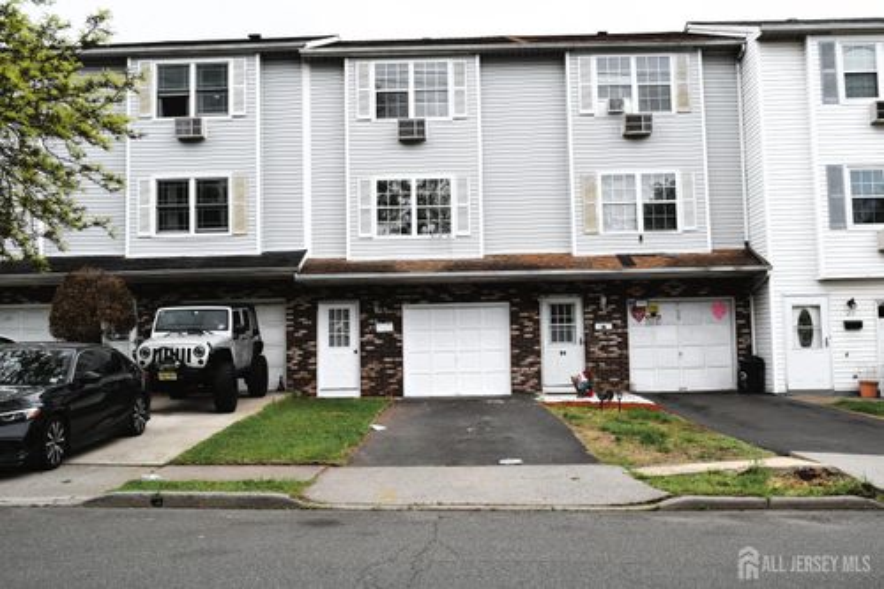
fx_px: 884
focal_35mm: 36
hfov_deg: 53.1
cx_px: 442
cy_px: 294
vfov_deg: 36.8
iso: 200
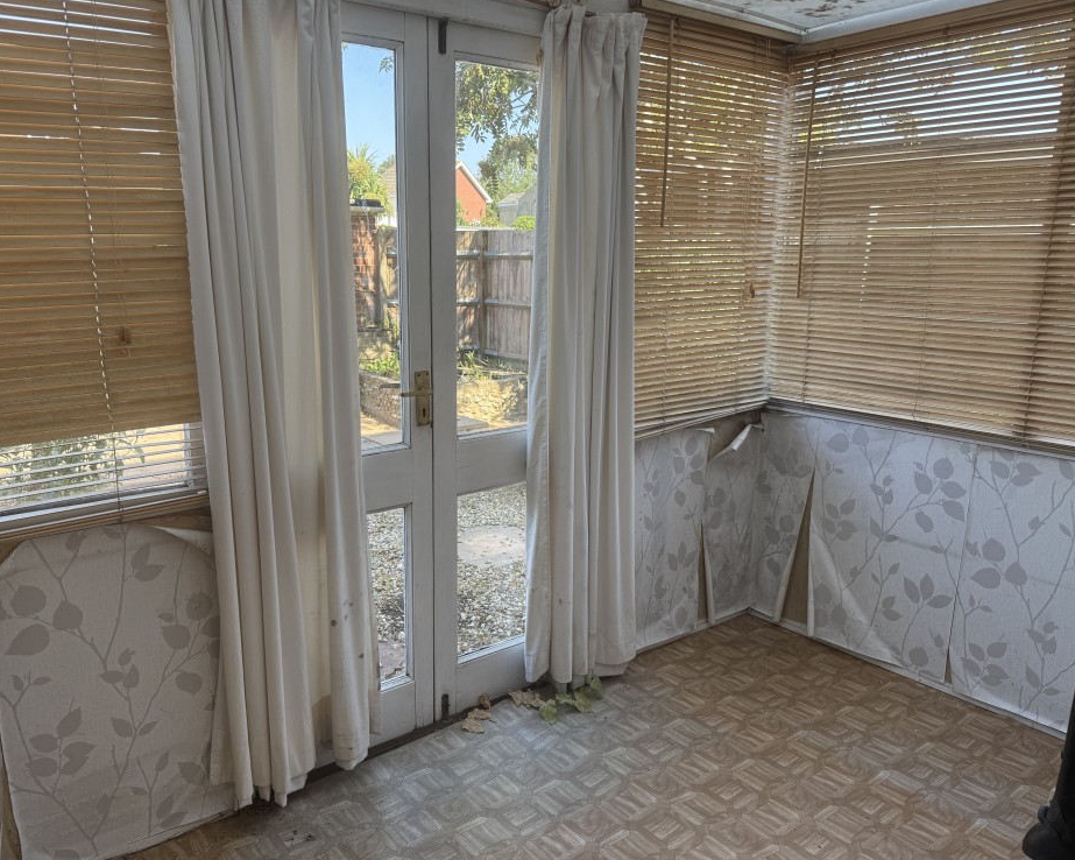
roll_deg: +0.0
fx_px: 827
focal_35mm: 26
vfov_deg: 54.9
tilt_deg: -12.3
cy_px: 440
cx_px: 480
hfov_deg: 65.9
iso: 100
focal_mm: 6.76
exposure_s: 1/423
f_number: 1.78
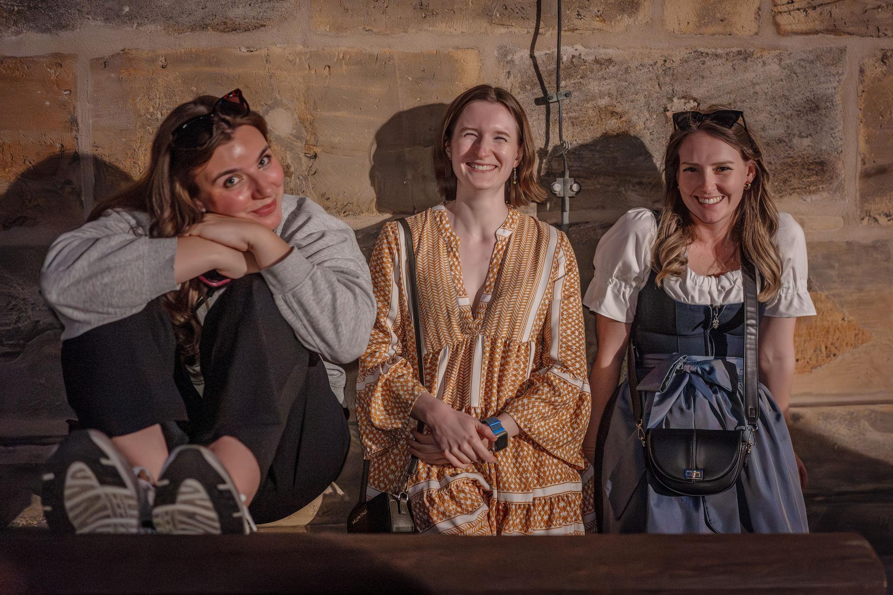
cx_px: 446
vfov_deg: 37.9
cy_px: 298
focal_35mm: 35
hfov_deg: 54.4
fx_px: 868
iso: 20000
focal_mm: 35
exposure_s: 1/160
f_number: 2
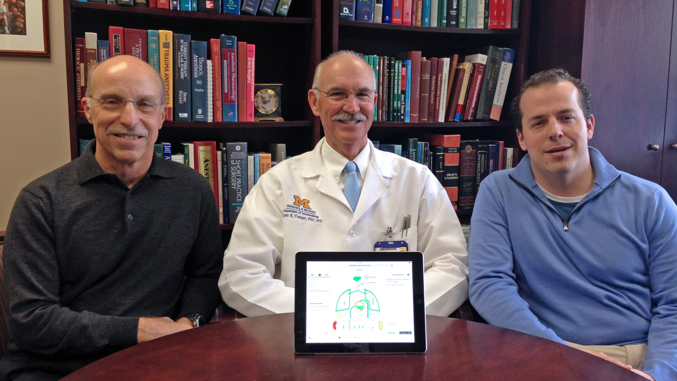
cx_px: 339
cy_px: 206
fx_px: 646
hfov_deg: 55.3
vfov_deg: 32.8
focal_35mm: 36
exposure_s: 1/30
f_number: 2.4
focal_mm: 4.12
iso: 64
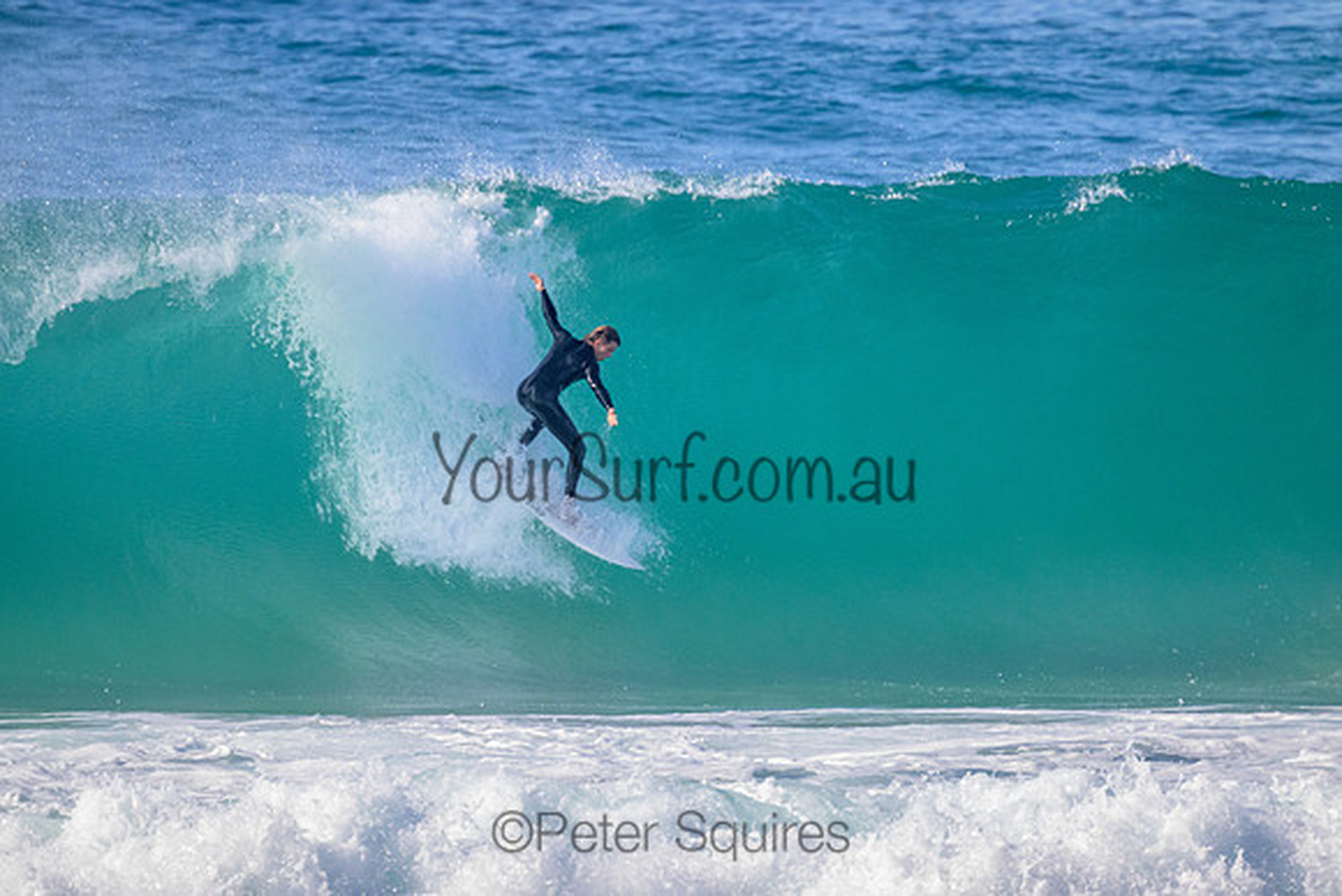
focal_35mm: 800
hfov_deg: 2.6
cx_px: 671
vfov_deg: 1.7
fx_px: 29828
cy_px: 448
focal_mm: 800
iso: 2800
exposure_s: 1/2000
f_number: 11
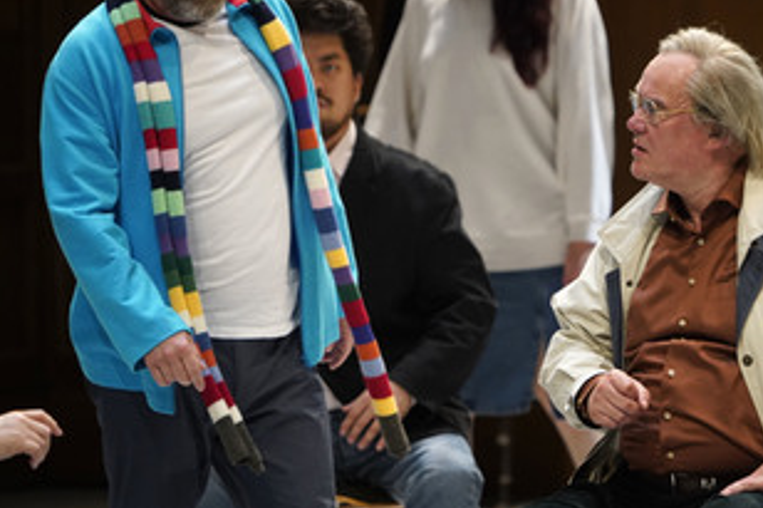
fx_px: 15399
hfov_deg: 2.8
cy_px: 183
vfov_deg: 1.9
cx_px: 554
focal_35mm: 727
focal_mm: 496
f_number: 6.3
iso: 3200
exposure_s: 1/200
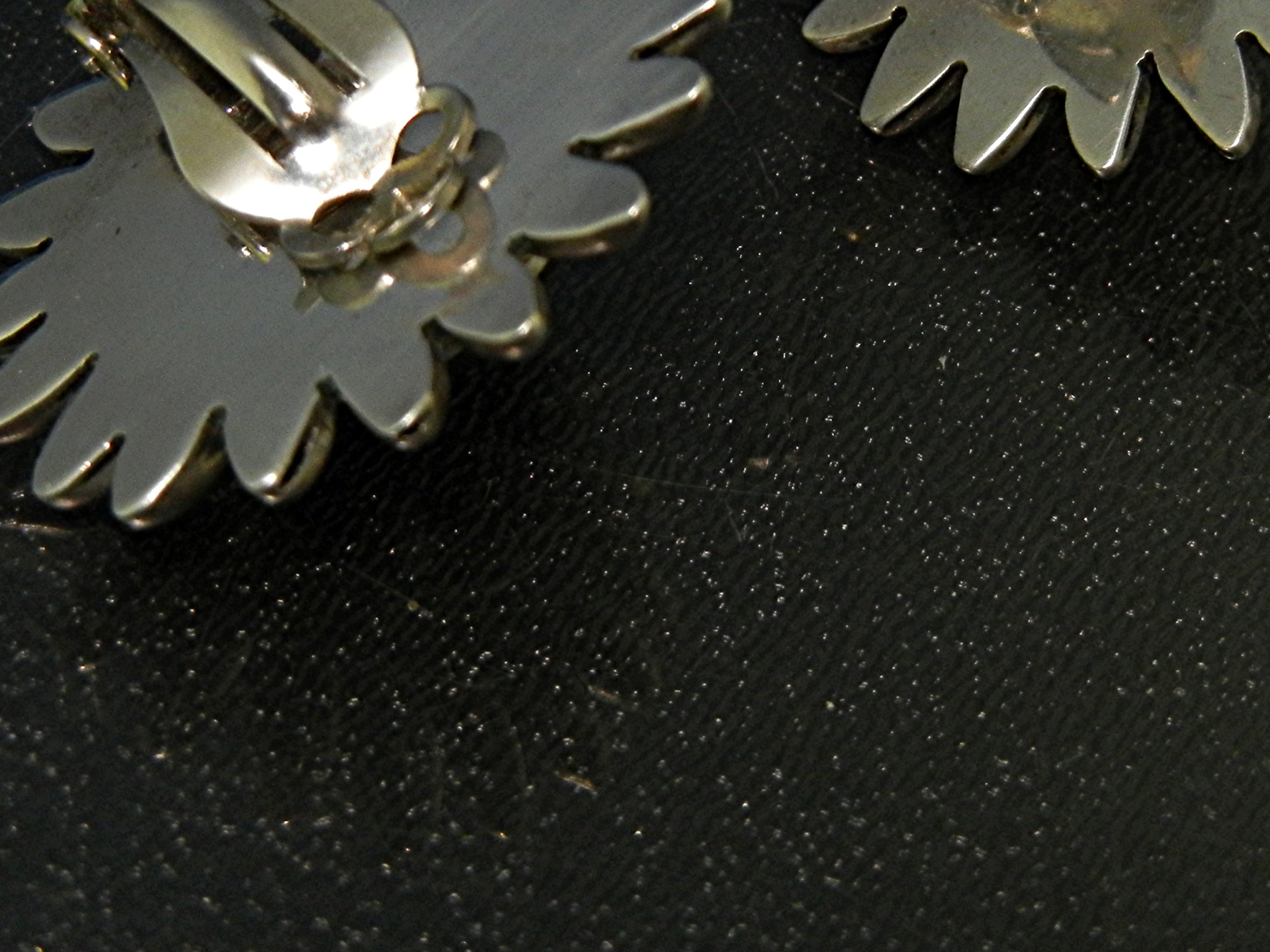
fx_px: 3229
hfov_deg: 22.2
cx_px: 770
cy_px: 160
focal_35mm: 88
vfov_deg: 16.6
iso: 397
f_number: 7.8
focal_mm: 9.3
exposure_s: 1/30
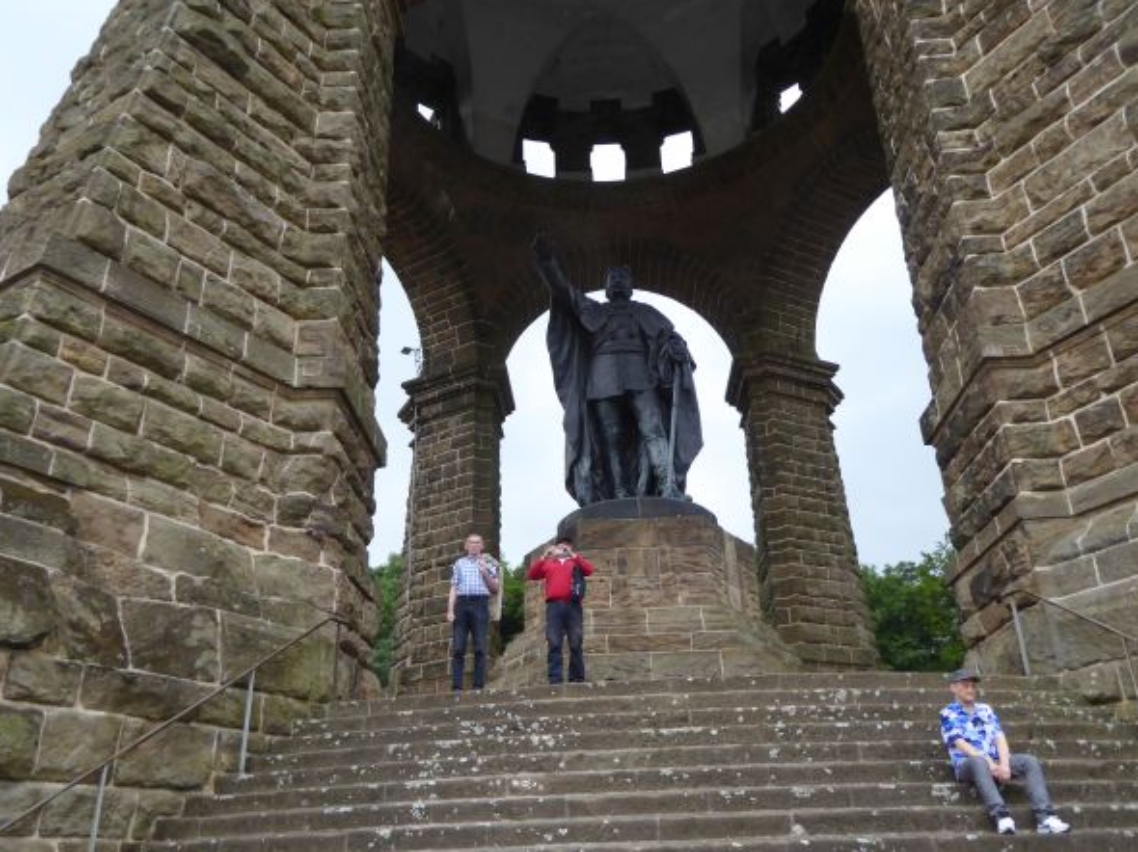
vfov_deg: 46.8
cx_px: 569
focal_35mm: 30
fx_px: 986
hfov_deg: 60.0
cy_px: 432
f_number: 3.5
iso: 200
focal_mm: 5
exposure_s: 1/125
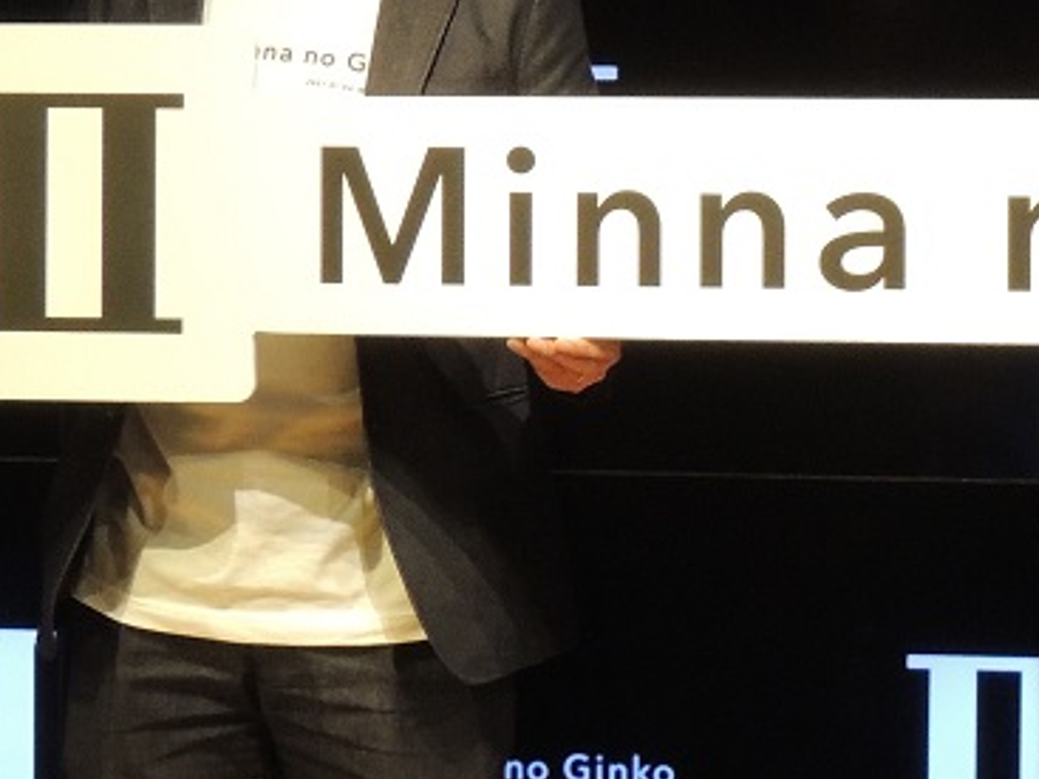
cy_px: 235
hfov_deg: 17.8
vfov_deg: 13.5
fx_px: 3271
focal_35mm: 109
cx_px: 895
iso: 400
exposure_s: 1/40
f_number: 3.6
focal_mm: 8.9
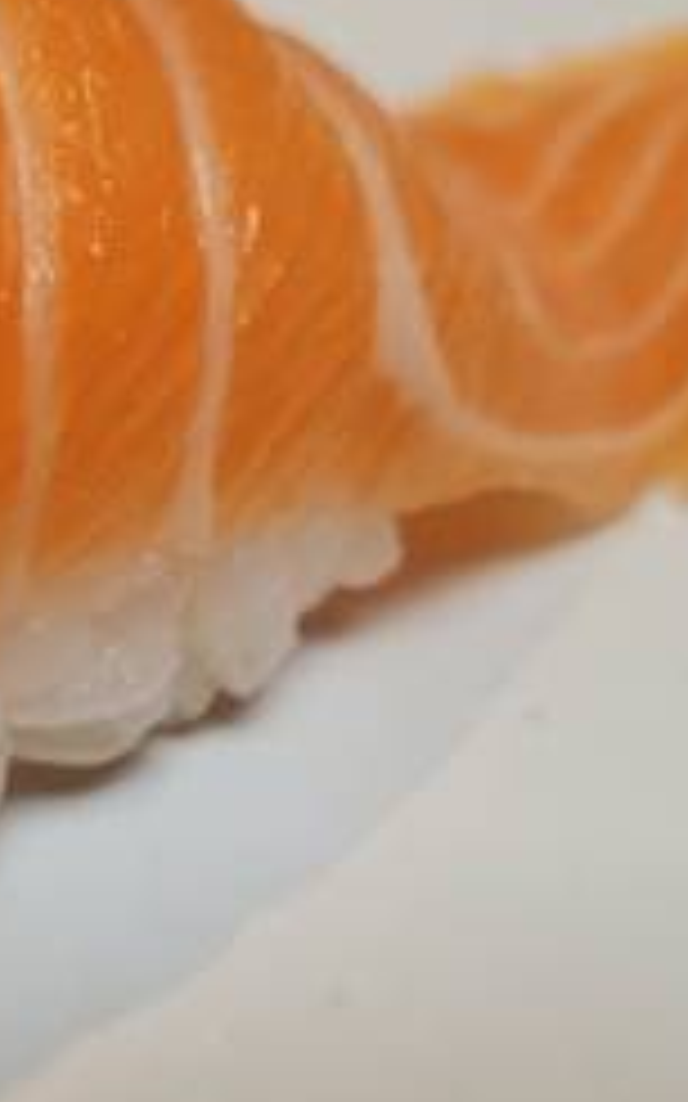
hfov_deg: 18.8
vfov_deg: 31.1
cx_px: -103
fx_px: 1981
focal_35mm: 66
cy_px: 558
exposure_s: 1/120
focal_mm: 4.3
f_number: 2.4
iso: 200
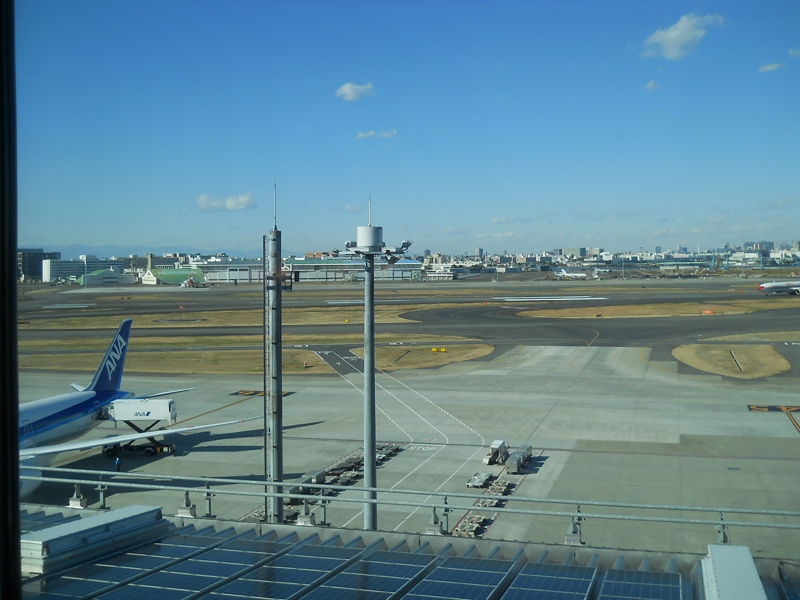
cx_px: 400
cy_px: 300
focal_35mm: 41
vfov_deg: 35.1
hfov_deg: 45.8
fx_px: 948
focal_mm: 6.72
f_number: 5.5
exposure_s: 1/320
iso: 80
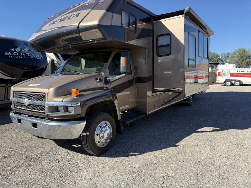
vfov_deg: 56.8
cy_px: 94
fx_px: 174
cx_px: 126
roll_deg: +1.6
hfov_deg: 71.6
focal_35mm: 24
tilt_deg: -5.3
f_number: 1.78
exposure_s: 1/2611
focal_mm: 6.76
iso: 80
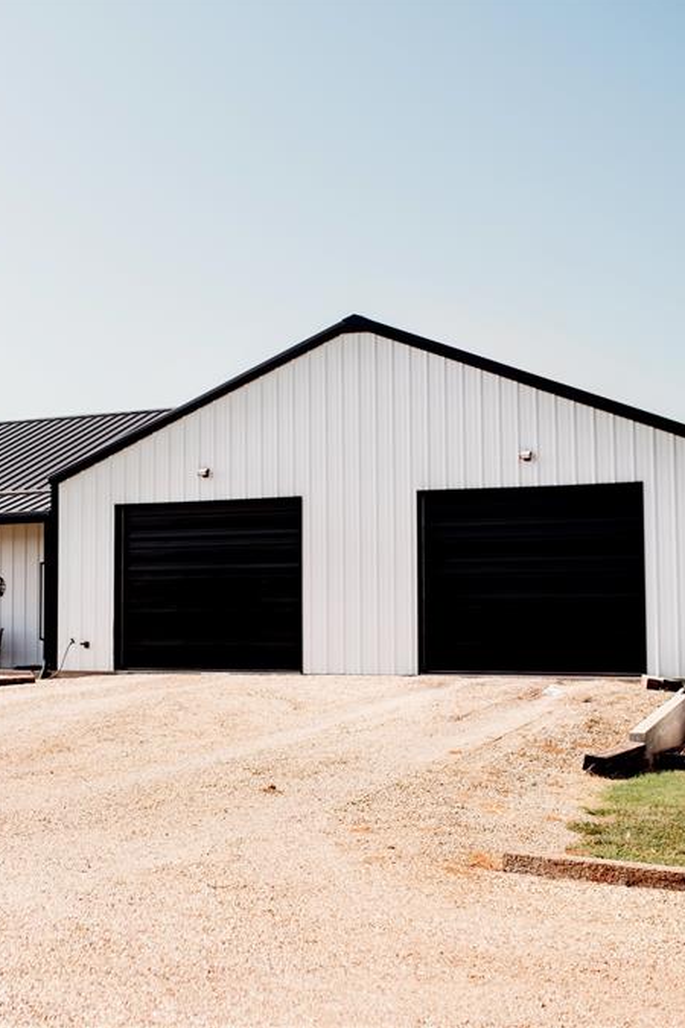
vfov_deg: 37.5
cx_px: 128
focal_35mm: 53
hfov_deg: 25.0
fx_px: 1514
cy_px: 512
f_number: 2.2
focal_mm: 35
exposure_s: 1/3200
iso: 100
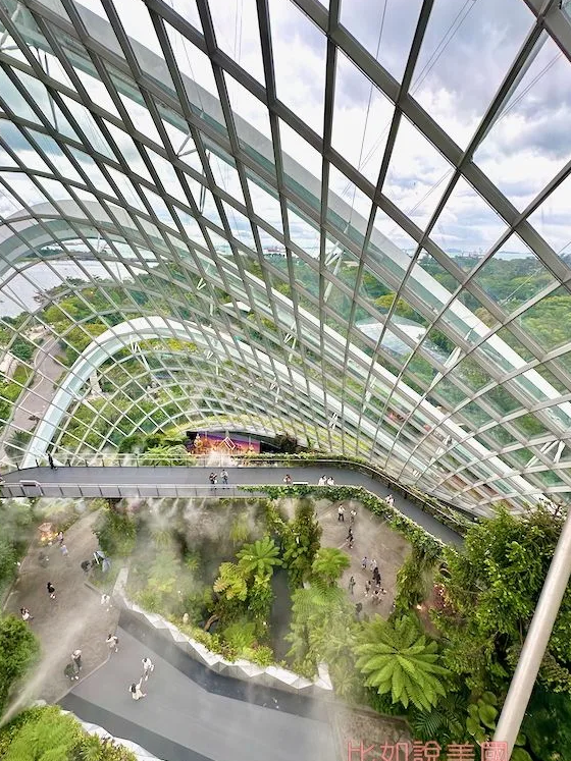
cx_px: 274
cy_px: 401
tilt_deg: -23.7
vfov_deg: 98.1
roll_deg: -1.3
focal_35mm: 15
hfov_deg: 81.7
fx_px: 330
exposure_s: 1/158
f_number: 2.2
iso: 40
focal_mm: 2.22
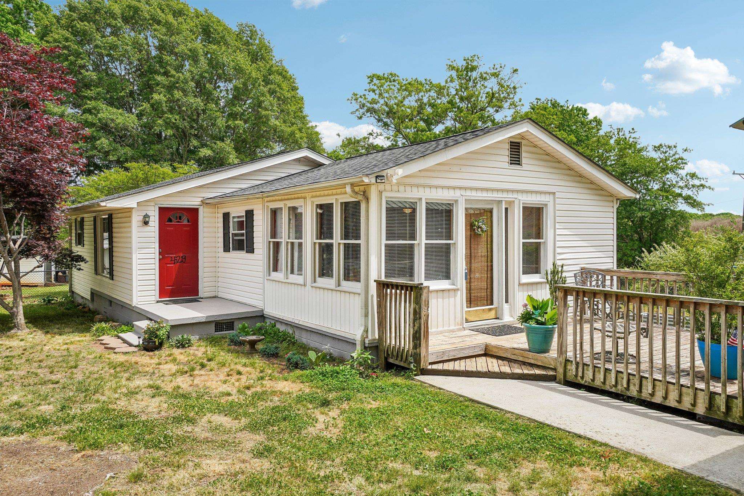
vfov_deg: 47.9
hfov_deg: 67.4
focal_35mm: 27
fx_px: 558
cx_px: 372
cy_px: 248
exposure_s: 1/200
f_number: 8
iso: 100
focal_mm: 18
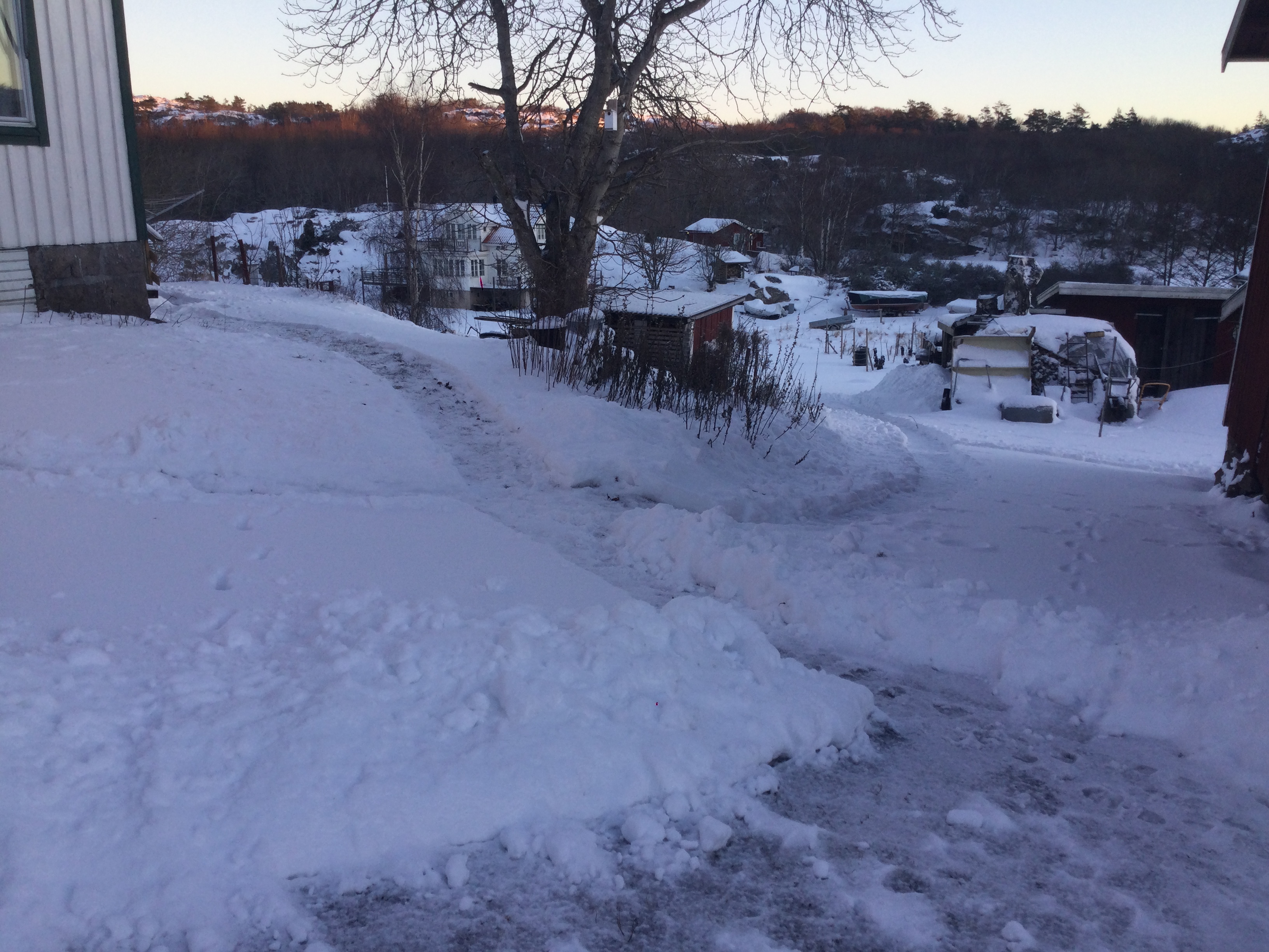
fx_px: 1136
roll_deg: +0.4
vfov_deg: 45.4
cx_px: 634
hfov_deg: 58.4
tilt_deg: -14.8
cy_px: 476
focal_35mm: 31
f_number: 2.4
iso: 25
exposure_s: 1/100
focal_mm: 3.3
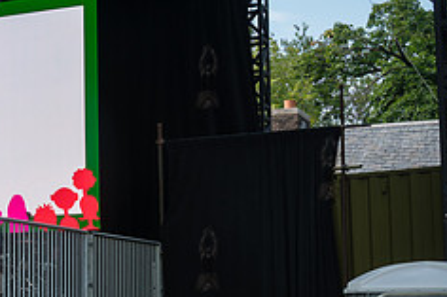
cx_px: -38
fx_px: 1129
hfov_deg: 21.3
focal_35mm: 91
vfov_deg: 15.0
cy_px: 166
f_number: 4.5
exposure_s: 1/200
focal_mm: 37
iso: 100
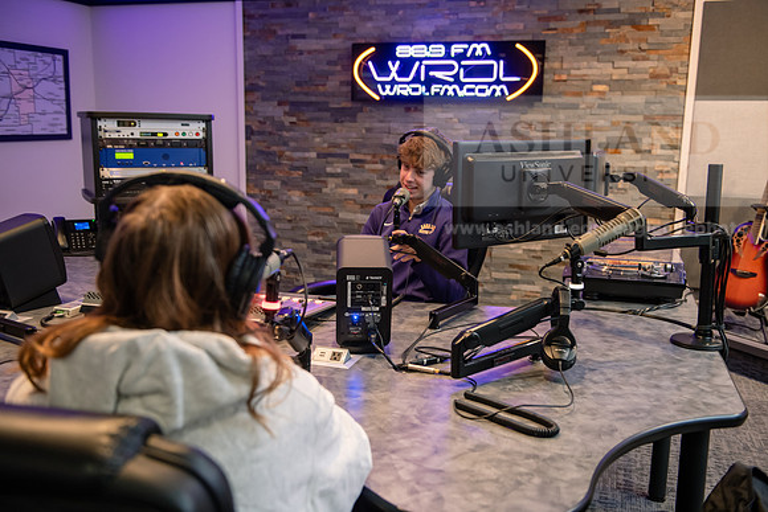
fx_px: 725
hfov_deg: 55.8
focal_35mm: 34
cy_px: 256
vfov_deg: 38.9
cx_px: 384
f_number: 3.2
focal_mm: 34
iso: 1000
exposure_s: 1/60
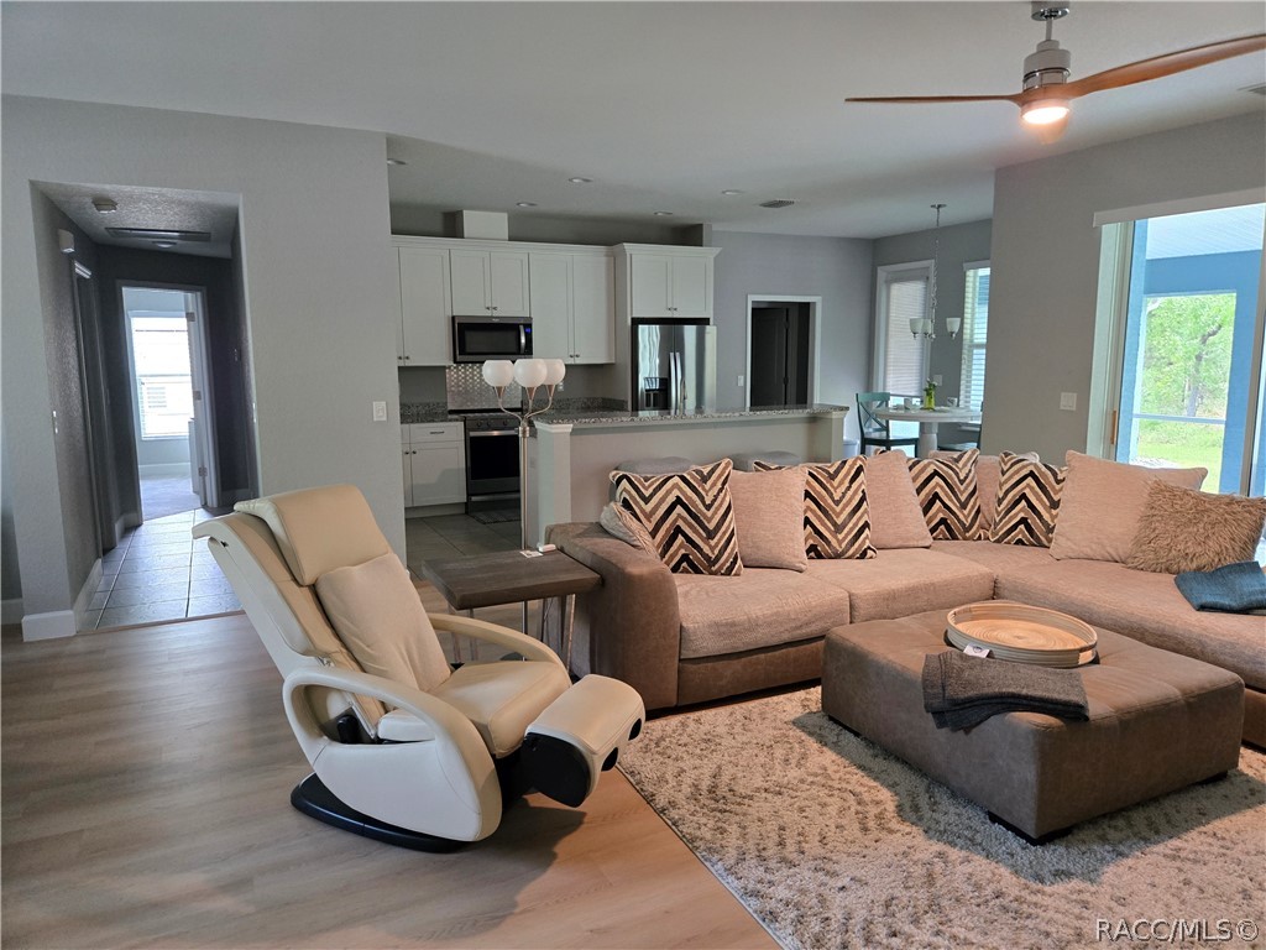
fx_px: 841
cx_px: 633
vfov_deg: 58.9
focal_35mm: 23
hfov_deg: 73.9
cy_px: 475
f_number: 1.8
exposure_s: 1/120
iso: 640
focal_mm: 5.4
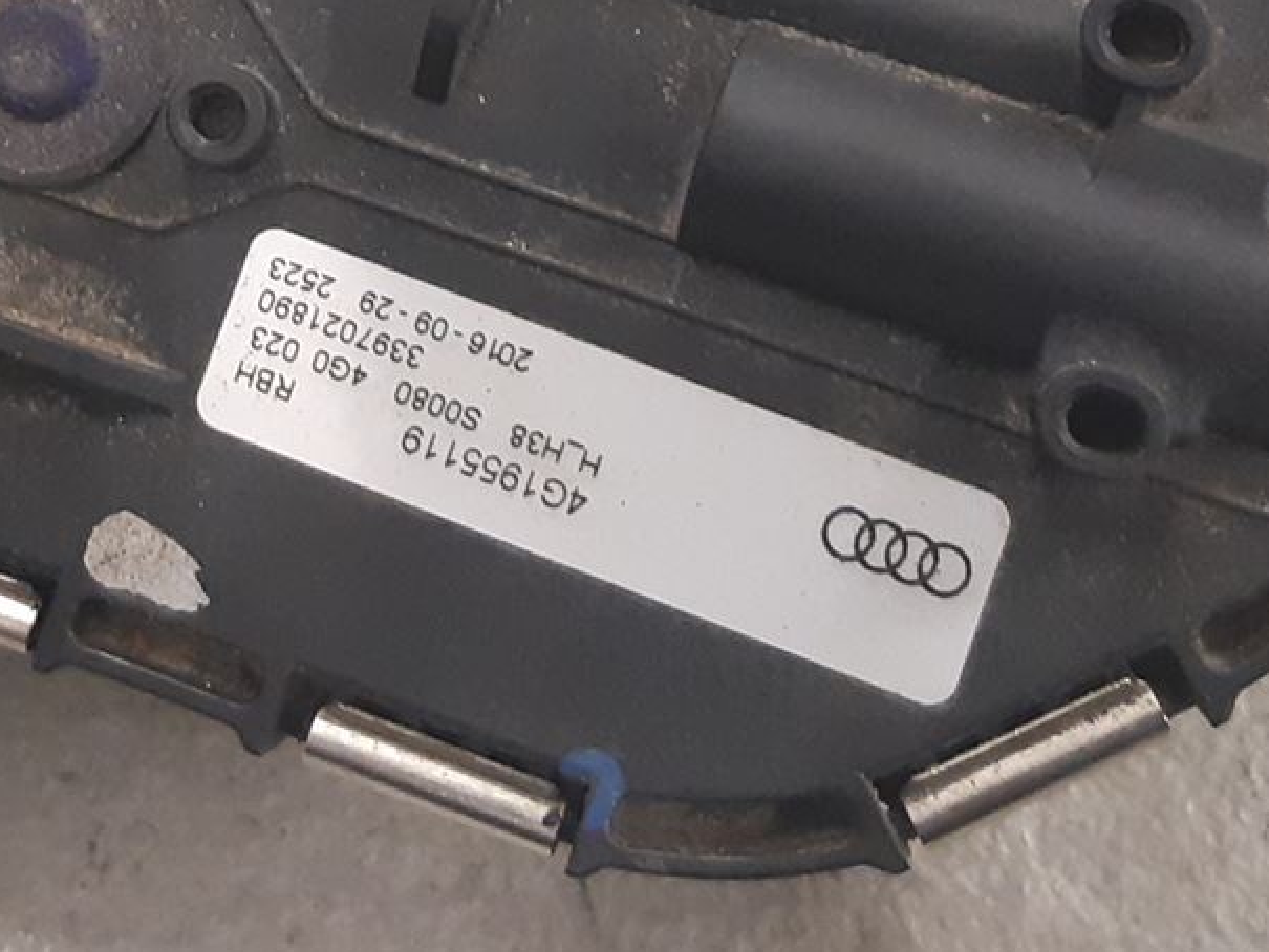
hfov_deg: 22.0
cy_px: -143
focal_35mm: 88
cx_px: 260
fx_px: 3227
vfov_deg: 16.2
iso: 250
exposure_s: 1/50
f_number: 1.7
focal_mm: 3.93
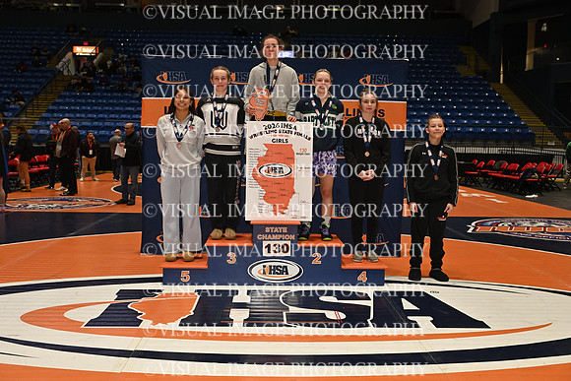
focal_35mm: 35
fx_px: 555
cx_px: 286
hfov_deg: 54.4
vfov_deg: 37.9
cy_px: 190
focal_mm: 35
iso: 800
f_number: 5.6
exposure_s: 1/160
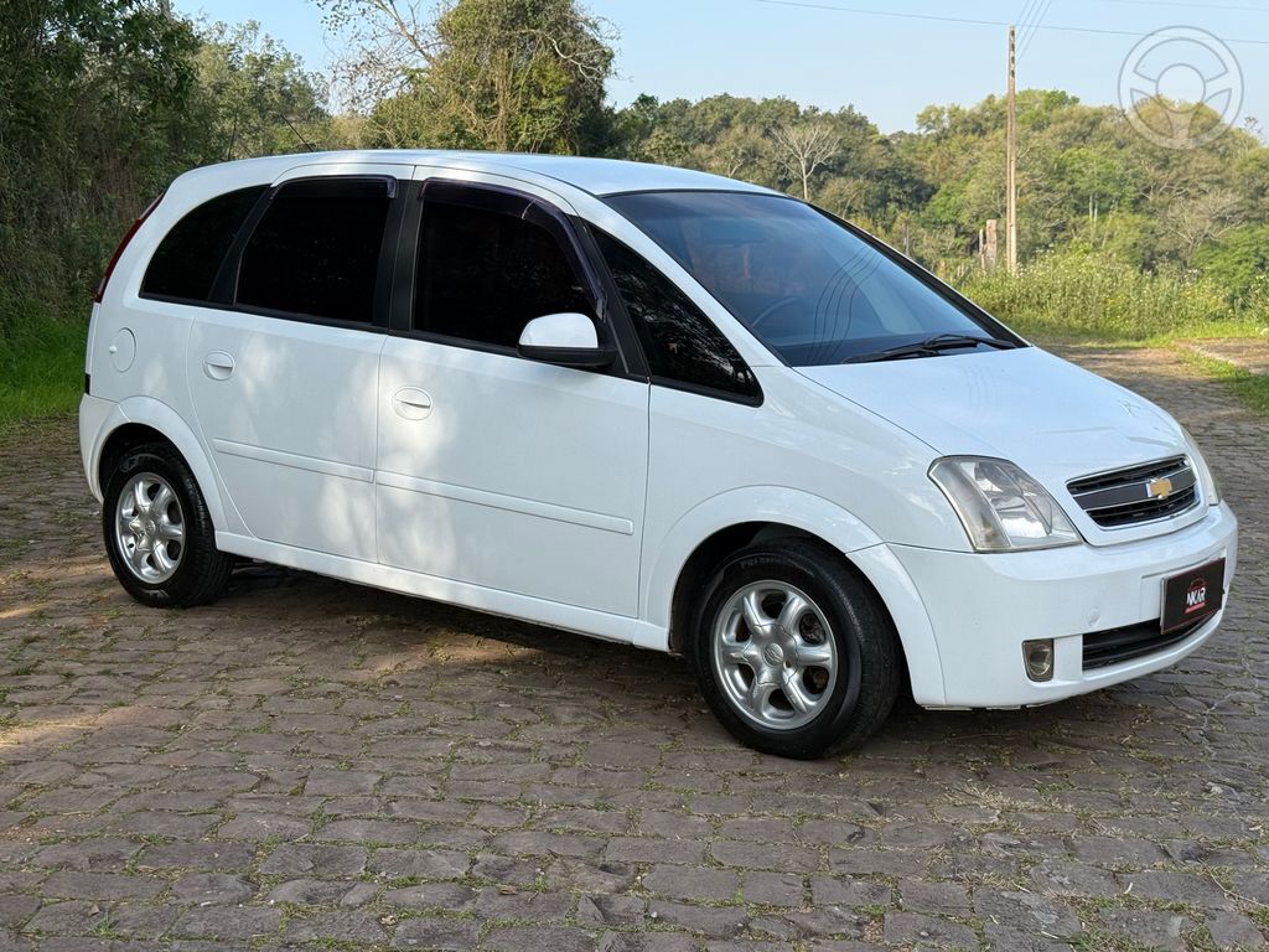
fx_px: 1760
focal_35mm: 48
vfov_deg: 30.3
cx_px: 634
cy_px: 476
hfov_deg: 39.7
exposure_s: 1/1931
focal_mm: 6.76
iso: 64
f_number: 1.78
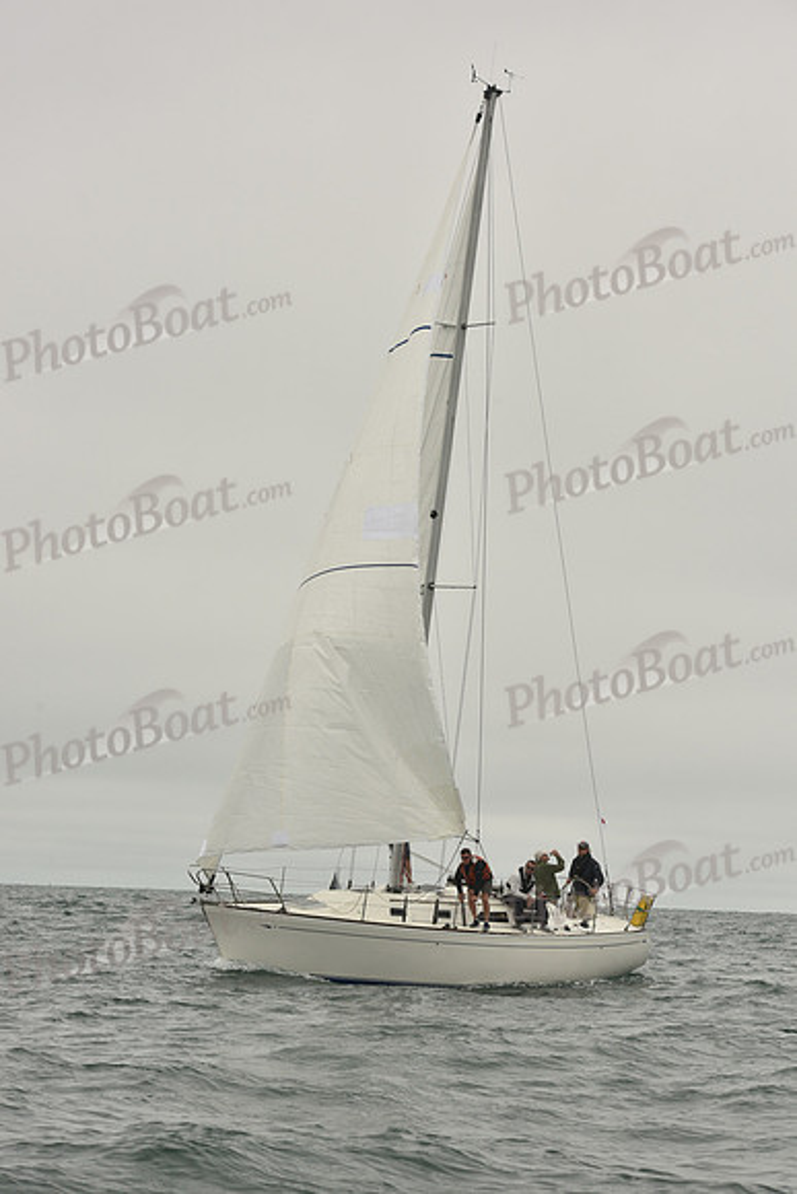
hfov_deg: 14.0
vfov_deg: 20.8
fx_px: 3252
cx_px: 398
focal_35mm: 98
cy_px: 597
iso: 320
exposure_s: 1/800
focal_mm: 98
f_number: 10
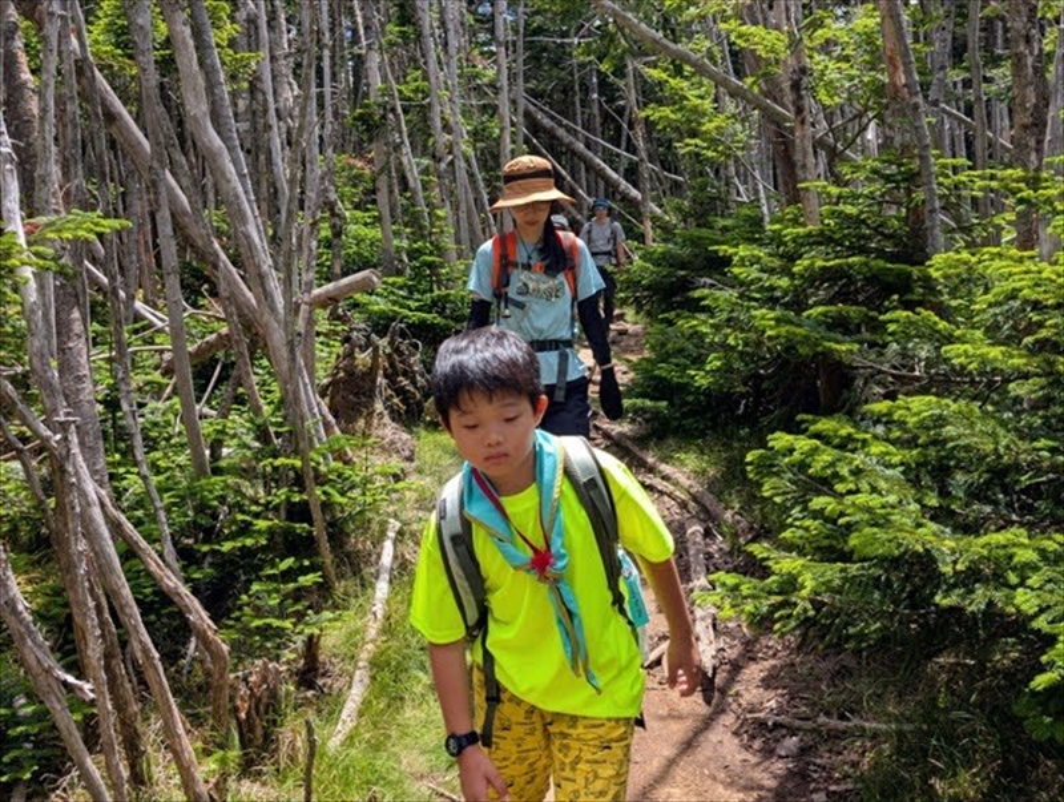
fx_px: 739
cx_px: 532
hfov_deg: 71.5
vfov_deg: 57.0
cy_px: 401
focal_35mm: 24
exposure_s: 1/706
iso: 20
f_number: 1.68
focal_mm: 6.9
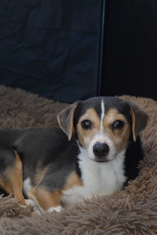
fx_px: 540
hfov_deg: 16.6
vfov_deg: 24.6
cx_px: 78
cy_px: 118
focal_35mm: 82
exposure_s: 1/50
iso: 3200
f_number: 8
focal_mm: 55
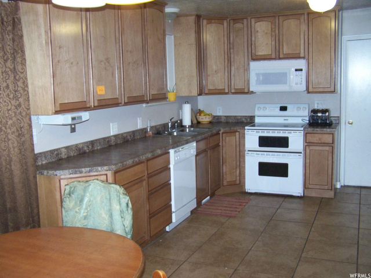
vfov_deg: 37.7
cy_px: 139
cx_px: 186
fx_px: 407
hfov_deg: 49.0
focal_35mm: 38
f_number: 2.8
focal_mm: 6.3
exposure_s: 1/60
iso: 160
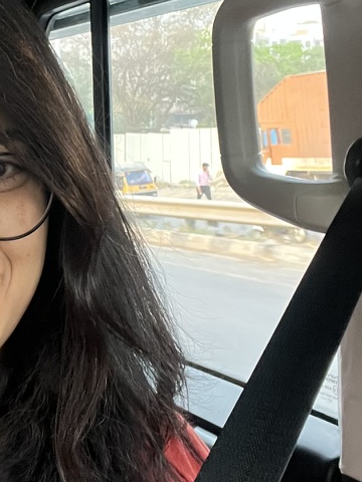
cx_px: -23
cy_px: 170
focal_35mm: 64
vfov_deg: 30.1
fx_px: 892
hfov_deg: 21.9
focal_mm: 2.71
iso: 320
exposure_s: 1/60
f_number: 2.2
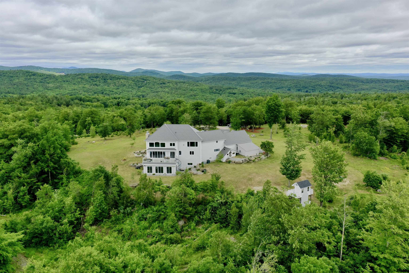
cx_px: 204
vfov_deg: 46.4
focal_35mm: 28
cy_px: 136
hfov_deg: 65.5
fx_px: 318
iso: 100
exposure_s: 1/320
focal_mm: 10.26
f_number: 5
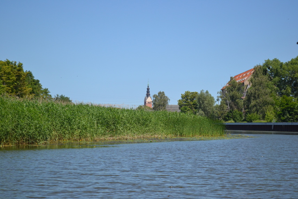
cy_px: 100
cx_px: 149
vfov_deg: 16.6
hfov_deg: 24.6
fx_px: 683
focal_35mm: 82
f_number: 6.3
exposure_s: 1/1600
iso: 400
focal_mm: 55
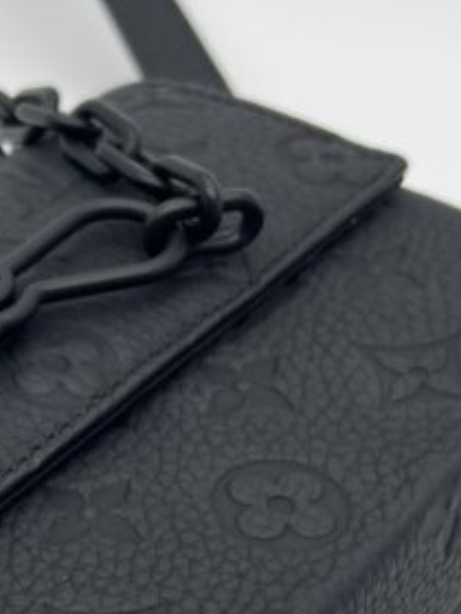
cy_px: 542
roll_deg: -4.7
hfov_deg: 15.4
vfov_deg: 20.3
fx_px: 1687
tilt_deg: -43.4
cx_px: 42
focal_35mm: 95
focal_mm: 5.7
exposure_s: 1/186
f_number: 1.5
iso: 40
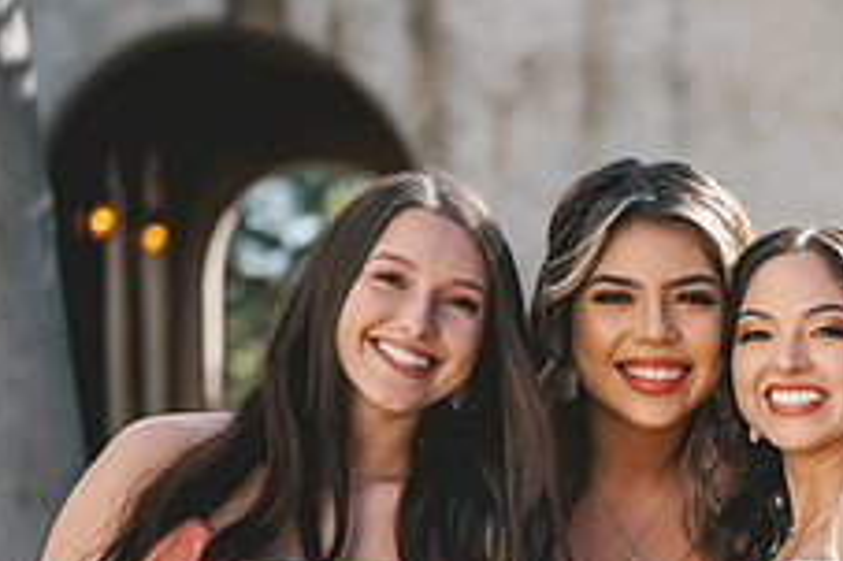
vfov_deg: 10.4
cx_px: 954
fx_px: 3042
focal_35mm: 130
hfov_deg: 15.3
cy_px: 650
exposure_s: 1/2500
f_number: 1.8
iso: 80
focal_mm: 50
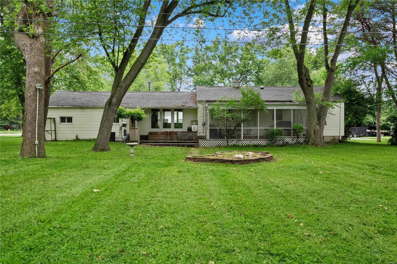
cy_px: 132
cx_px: 198
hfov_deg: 53.1
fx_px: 397
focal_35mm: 36
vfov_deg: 36.9
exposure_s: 1/500
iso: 800
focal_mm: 18
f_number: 5.6
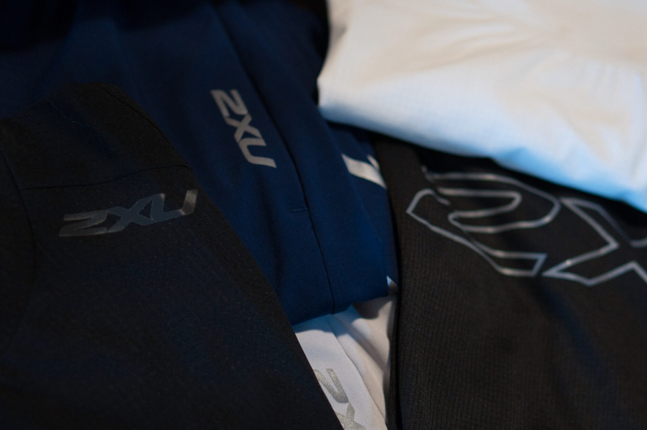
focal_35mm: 103
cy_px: 269
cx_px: 427
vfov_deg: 13.3
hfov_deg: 19.8
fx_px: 1850
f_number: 1.8
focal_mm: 50
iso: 1600
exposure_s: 1/200
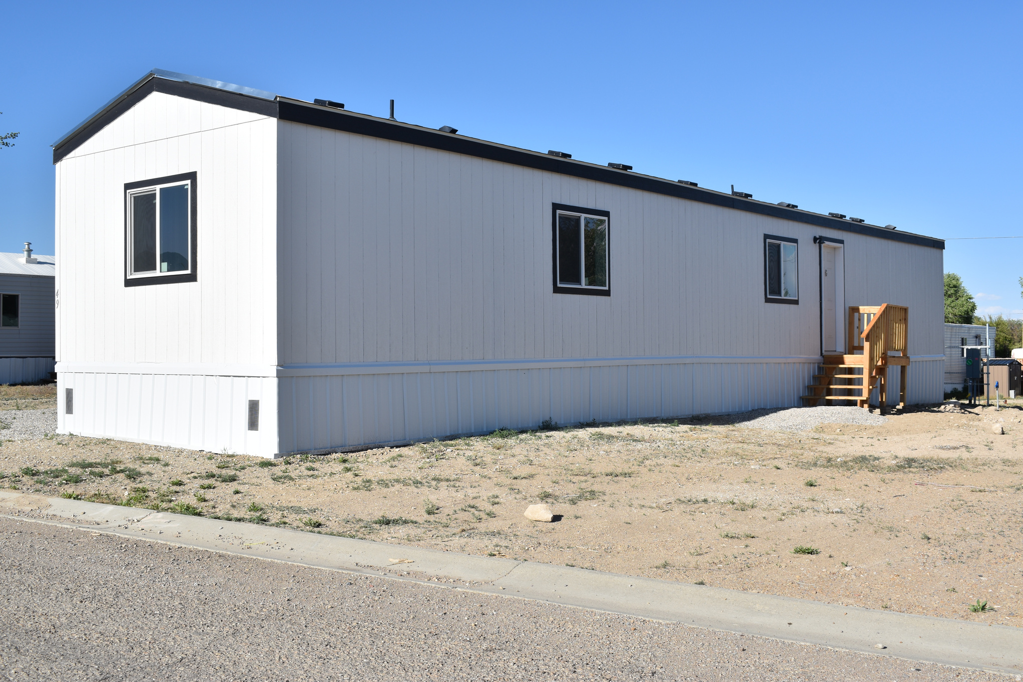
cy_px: 341
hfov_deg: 47.9
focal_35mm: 40
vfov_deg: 33.0
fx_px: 1151
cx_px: 512
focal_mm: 27
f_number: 9
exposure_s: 1/320
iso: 100
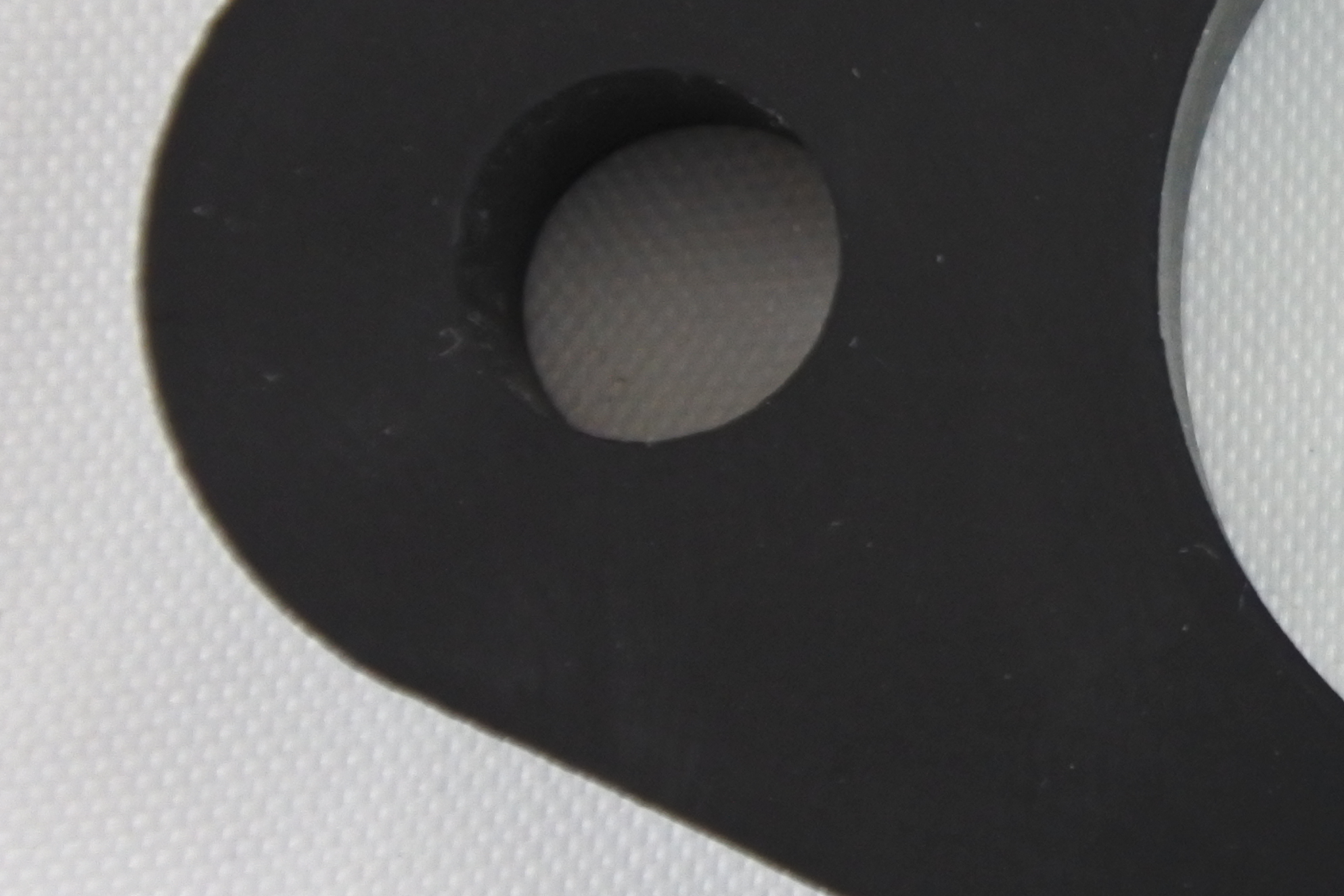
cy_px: 261
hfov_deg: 11.7
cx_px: 1705
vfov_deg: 8.0
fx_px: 6384
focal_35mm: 171
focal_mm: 22.7
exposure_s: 1/125
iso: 720
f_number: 5
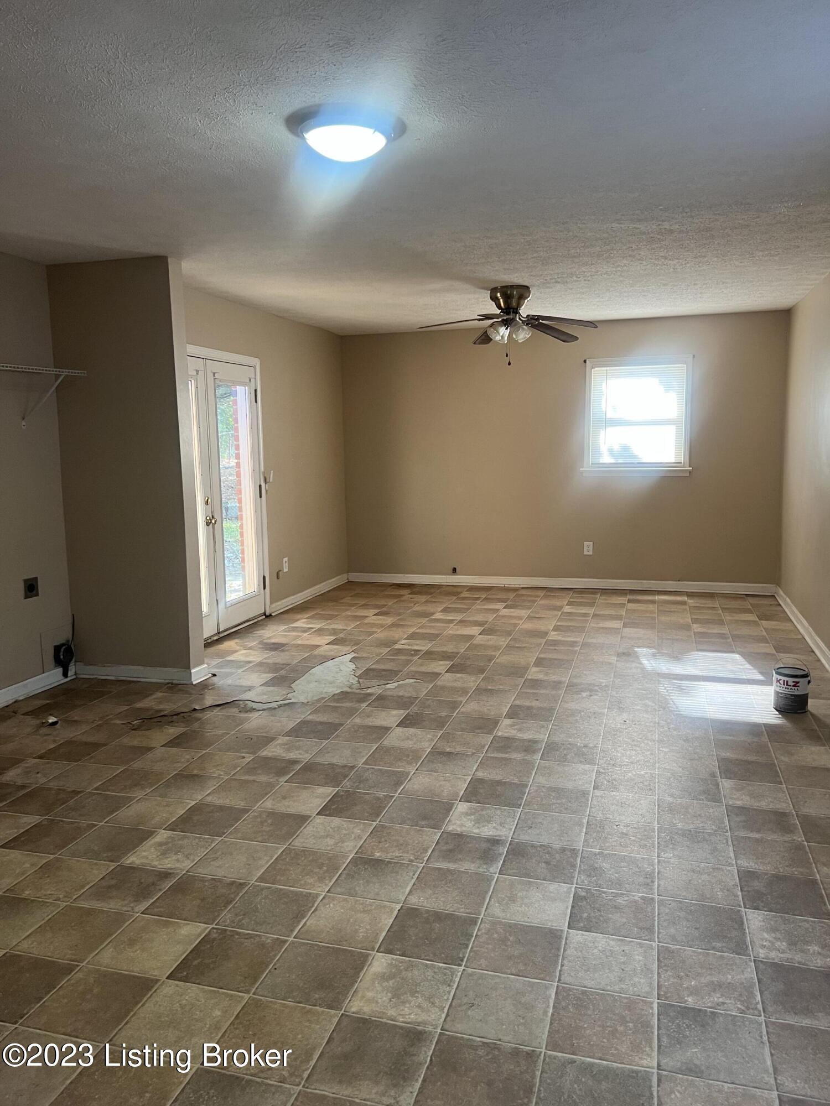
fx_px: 831
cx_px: 415
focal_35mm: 26
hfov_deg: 53.1
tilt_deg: -7.4
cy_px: 553
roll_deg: +1.4
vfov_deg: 67.3
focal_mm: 5.7
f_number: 1.5
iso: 100
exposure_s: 1/60
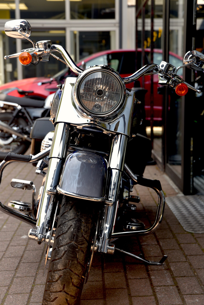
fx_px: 594
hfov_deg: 19.5
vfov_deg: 28.8
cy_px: 152
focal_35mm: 70
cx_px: 102
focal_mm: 70
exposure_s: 1/100
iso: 100
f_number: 5
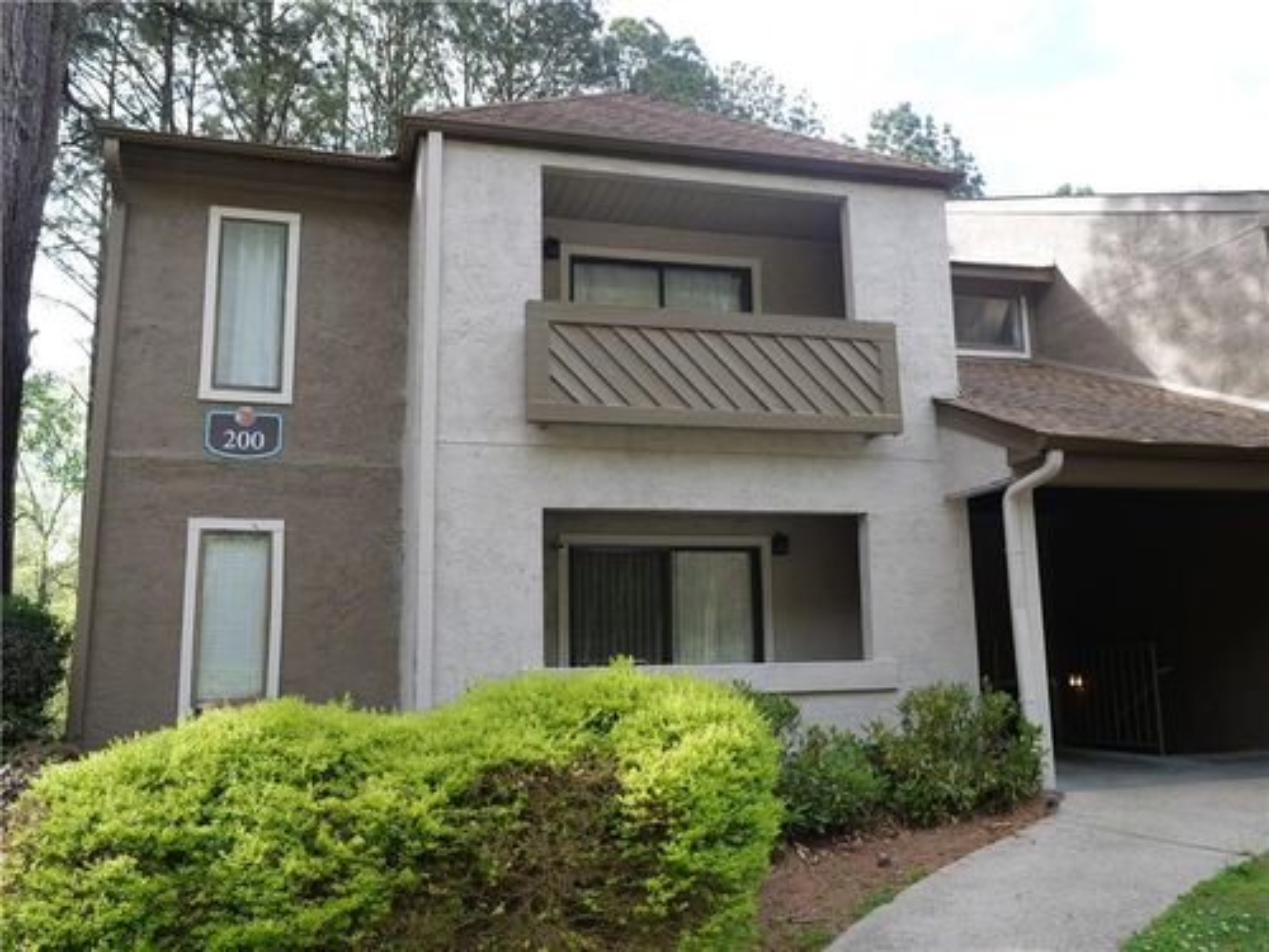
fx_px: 1100
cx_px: 634
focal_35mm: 30
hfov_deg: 60.0
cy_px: 476
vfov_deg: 46.8
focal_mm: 15
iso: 200
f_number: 3.5
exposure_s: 1/400
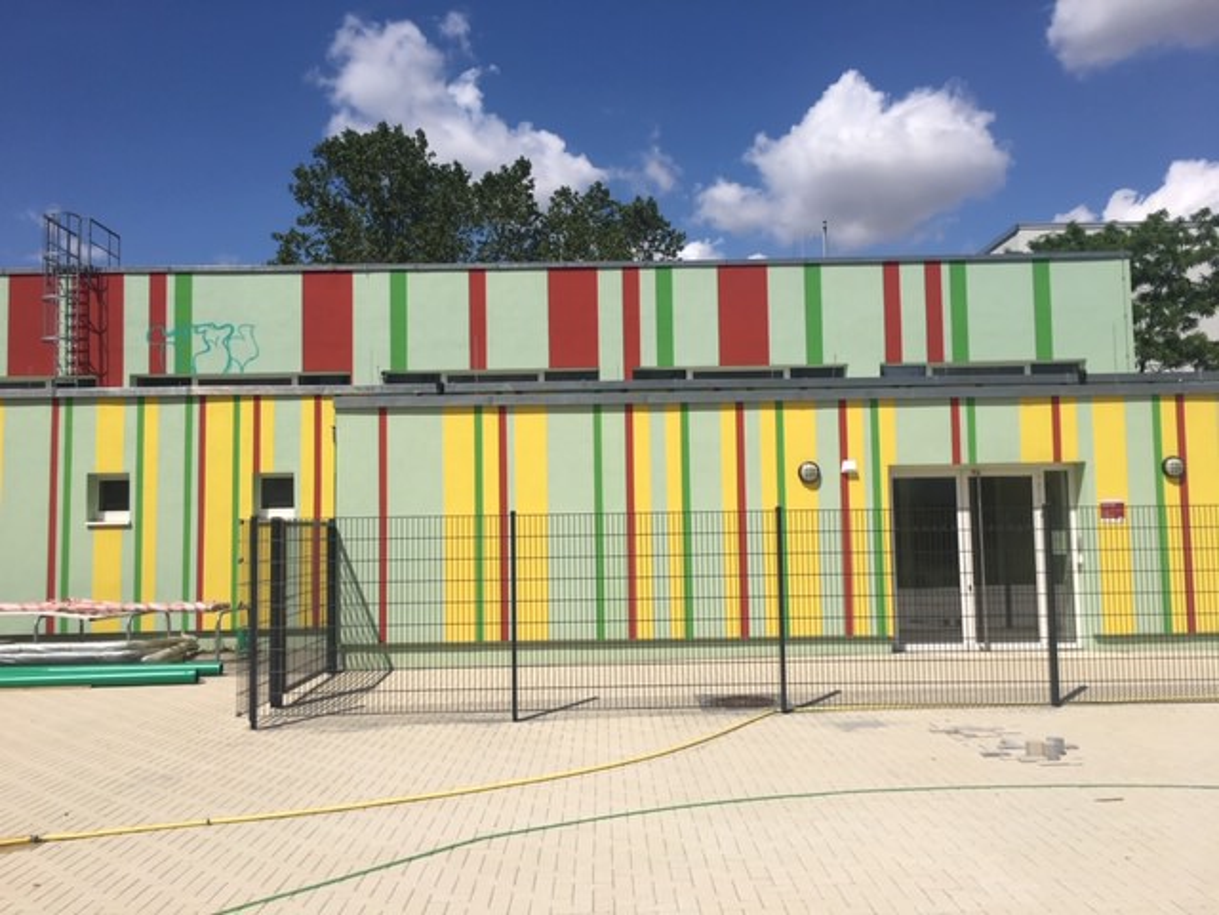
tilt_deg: +3.6
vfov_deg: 48.2
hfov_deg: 61.7
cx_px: 610
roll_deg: +1.5
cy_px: 458
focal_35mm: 29
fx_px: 1021
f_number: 2.2
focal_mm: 4.15
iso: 25
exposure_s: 1/3497
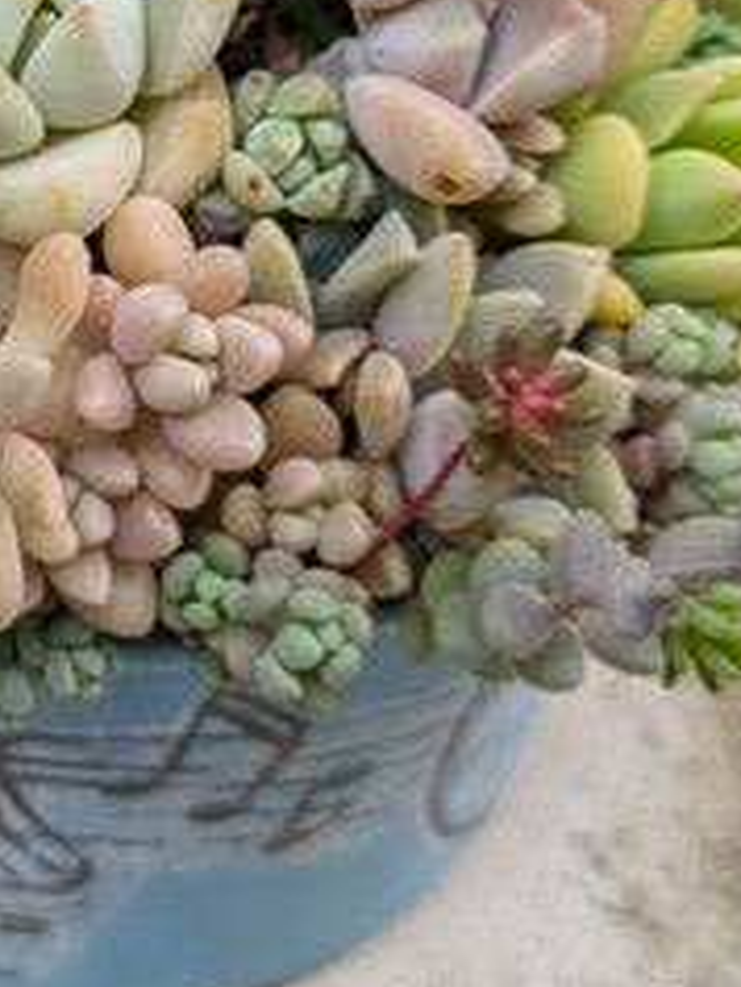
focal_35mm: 90
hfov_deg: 15.8
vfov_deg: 21.3
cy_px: 112
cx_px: -150
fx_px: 2566
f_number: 1.89
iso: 57
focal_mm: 5.43
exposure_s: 1/146
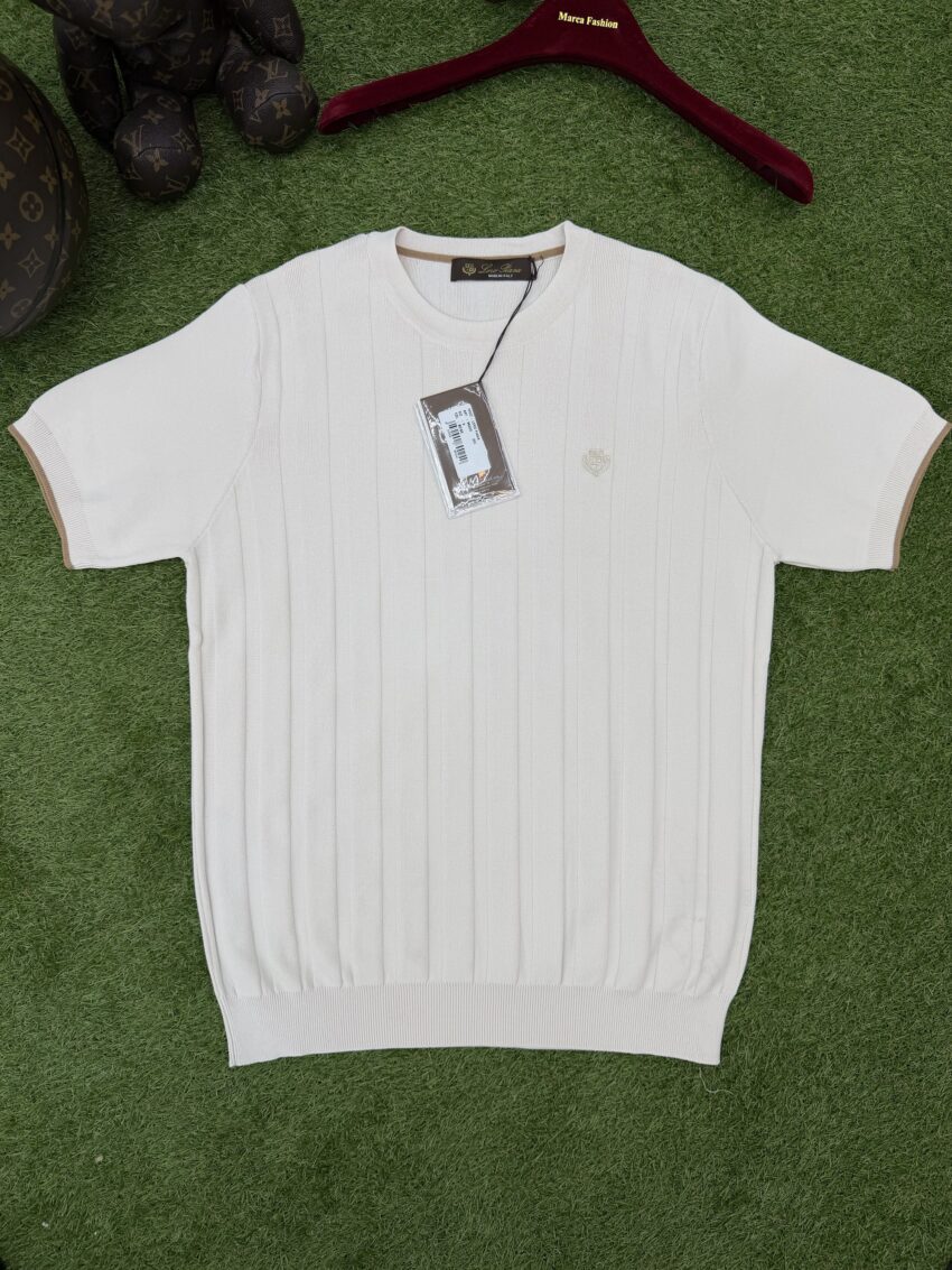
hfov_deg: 56.8
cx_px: 476
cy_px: 635
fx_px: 880
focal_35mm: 24
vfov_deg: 71.6
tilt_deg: -87.8
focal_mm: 6.76
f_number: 1.78
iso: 80
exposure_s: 1/448
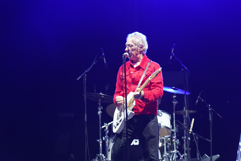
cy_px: 80
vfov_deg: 13.0
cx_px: 120
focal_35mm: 105
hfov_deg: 19.5
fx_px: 703
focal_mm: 105
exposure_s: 1/125
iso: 5000
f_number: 4
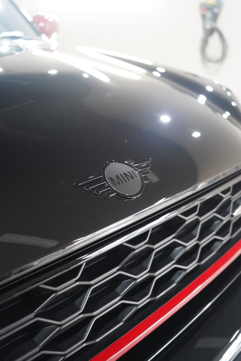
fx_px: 351
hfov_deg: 37.9
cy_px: 180
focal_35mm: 35
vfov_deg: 54.4
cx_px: 120
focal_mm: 35
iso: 5000
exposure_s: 1/60
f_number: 5
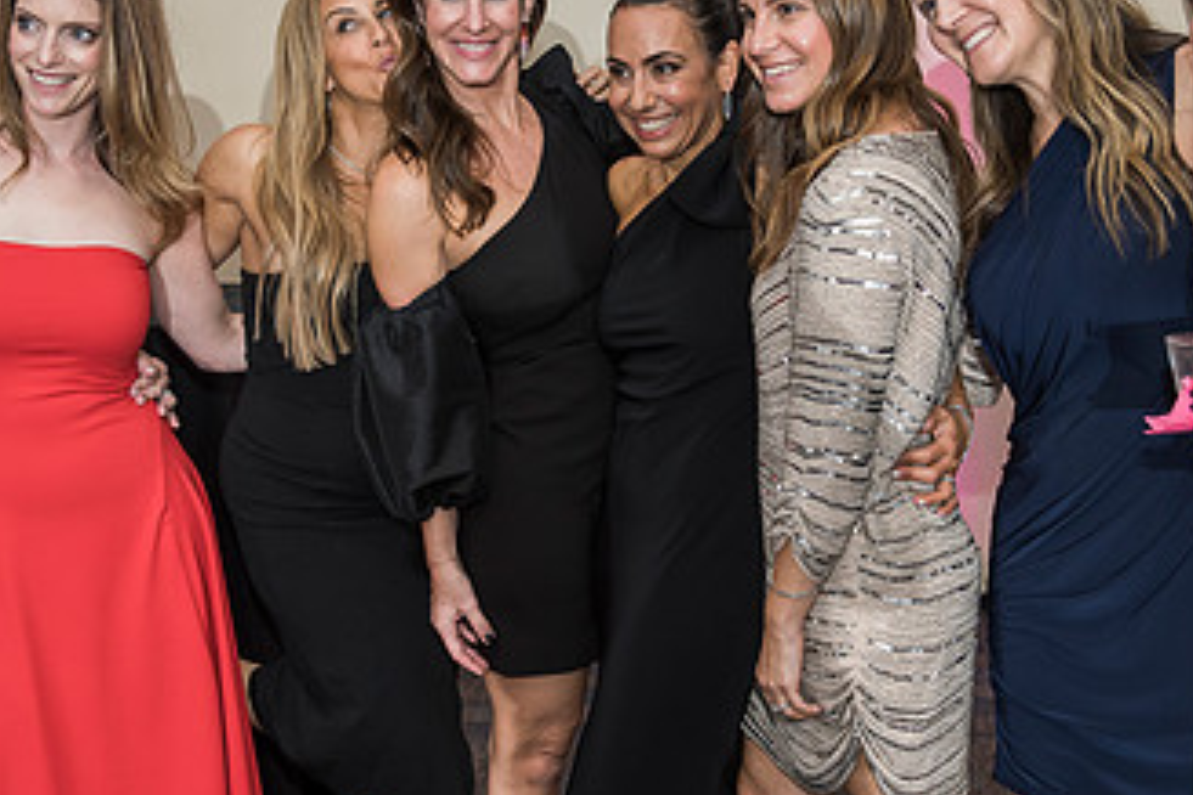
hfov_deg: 32.4
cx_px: 638
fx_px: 2054
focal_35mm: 62
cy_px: 294
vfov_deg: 21.9
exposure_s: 1/100
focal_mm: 35
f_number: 4
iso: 1000
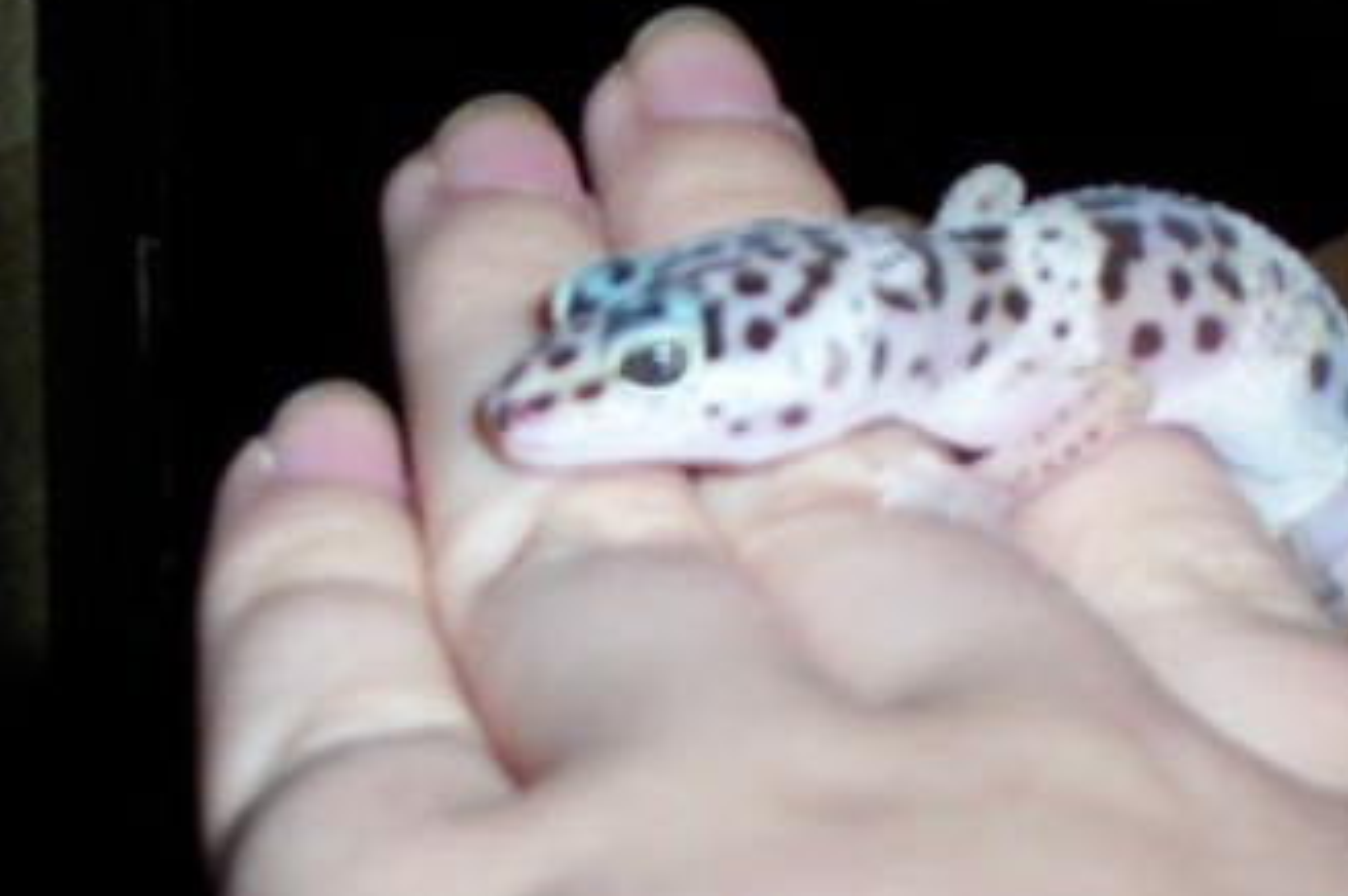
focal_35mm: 122
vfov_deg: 11.2
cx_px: 818
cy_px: 419
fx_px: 4564
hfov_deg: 16.8
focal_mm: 13.24
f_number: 4.07
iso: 140
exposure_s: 1/108
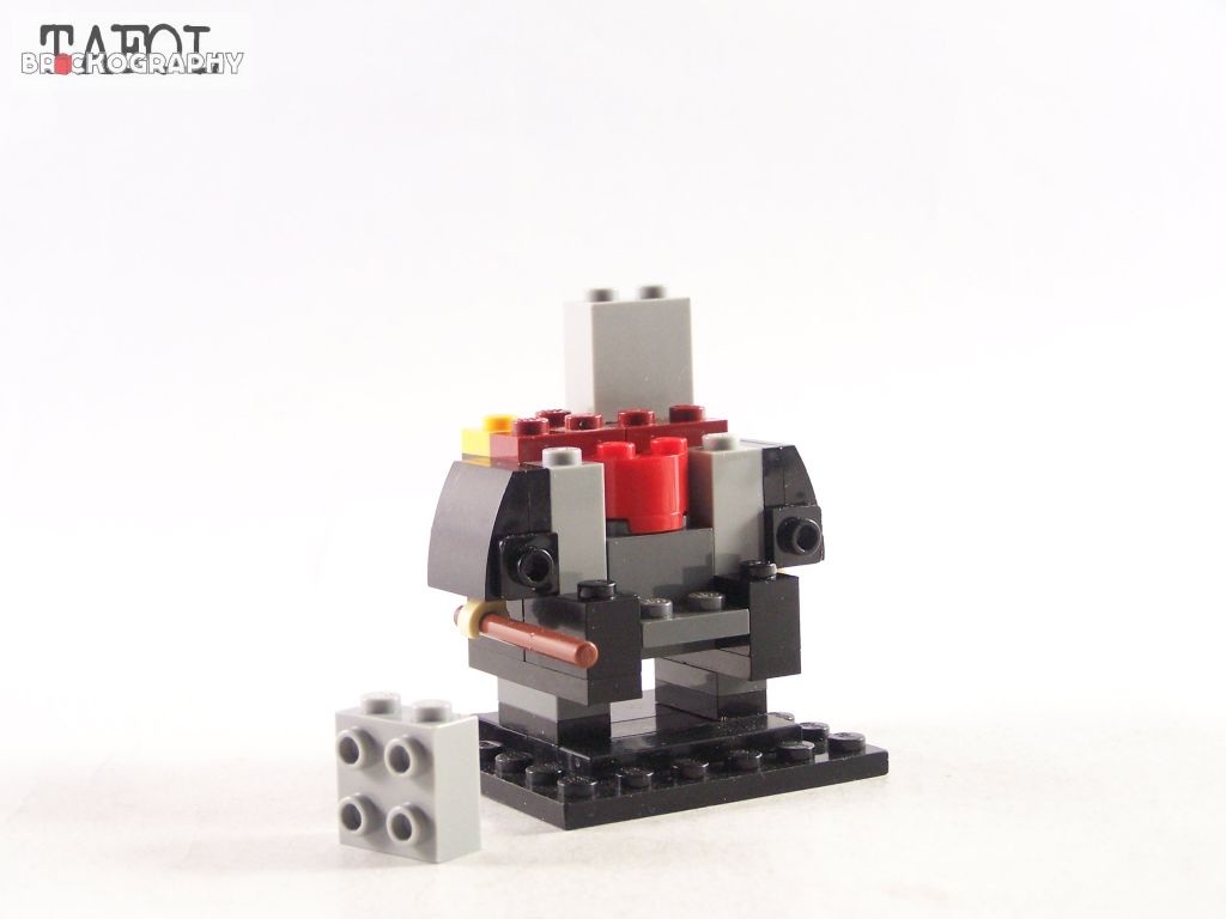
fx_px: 2444
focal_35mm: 69
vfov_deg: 21.3
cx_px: 613
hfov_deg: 28.2
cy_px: 460
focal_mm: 11.5
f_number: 3.2
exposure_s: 1/30
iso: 200
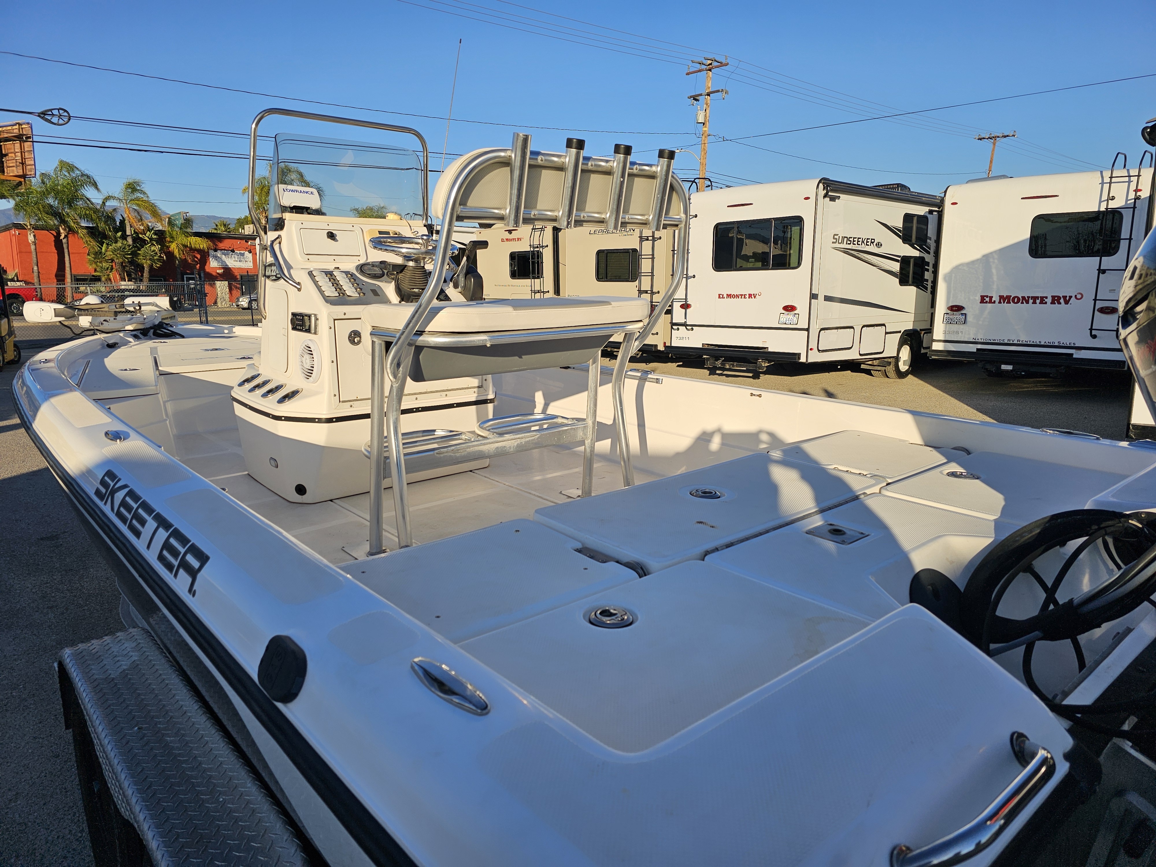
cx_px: 578
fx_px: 768
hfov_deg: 73.9
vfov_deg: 58.9
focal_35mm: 23
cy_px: 434
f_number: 1.7
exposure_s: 1/1022
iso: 10
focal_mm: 6.3
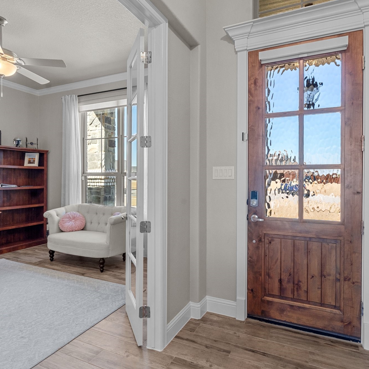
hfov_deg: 71.8
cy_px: 183
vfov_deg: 72.1
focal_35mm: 21
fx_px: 253
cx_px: 208
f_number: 8
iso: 400
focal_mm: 16
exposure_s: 1/13
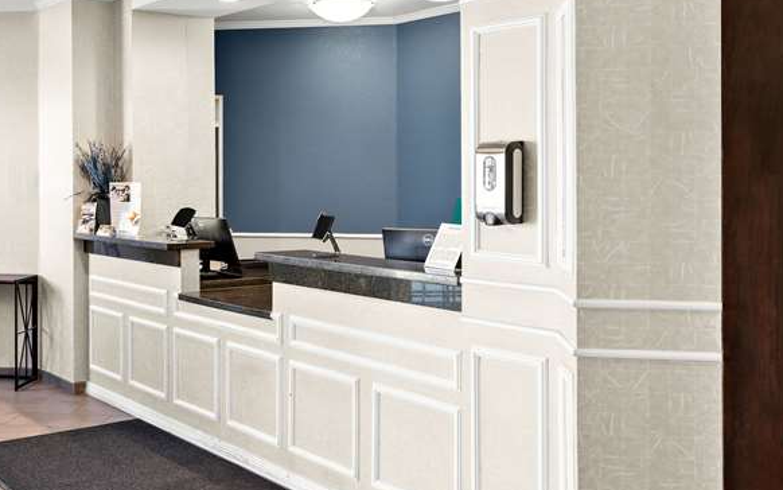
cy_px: 183
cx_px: 263
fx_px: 918
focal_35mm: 43
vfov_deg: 29.8
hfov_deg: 45.5
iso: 400
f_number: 11
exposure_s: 1/30
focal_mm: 24
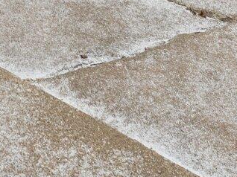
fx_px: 666
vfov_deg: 11.7
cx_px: -62
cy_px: -278
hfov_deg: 18.9
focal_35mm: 97
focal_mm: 15.7
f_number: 8
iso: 800
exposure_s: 1/40
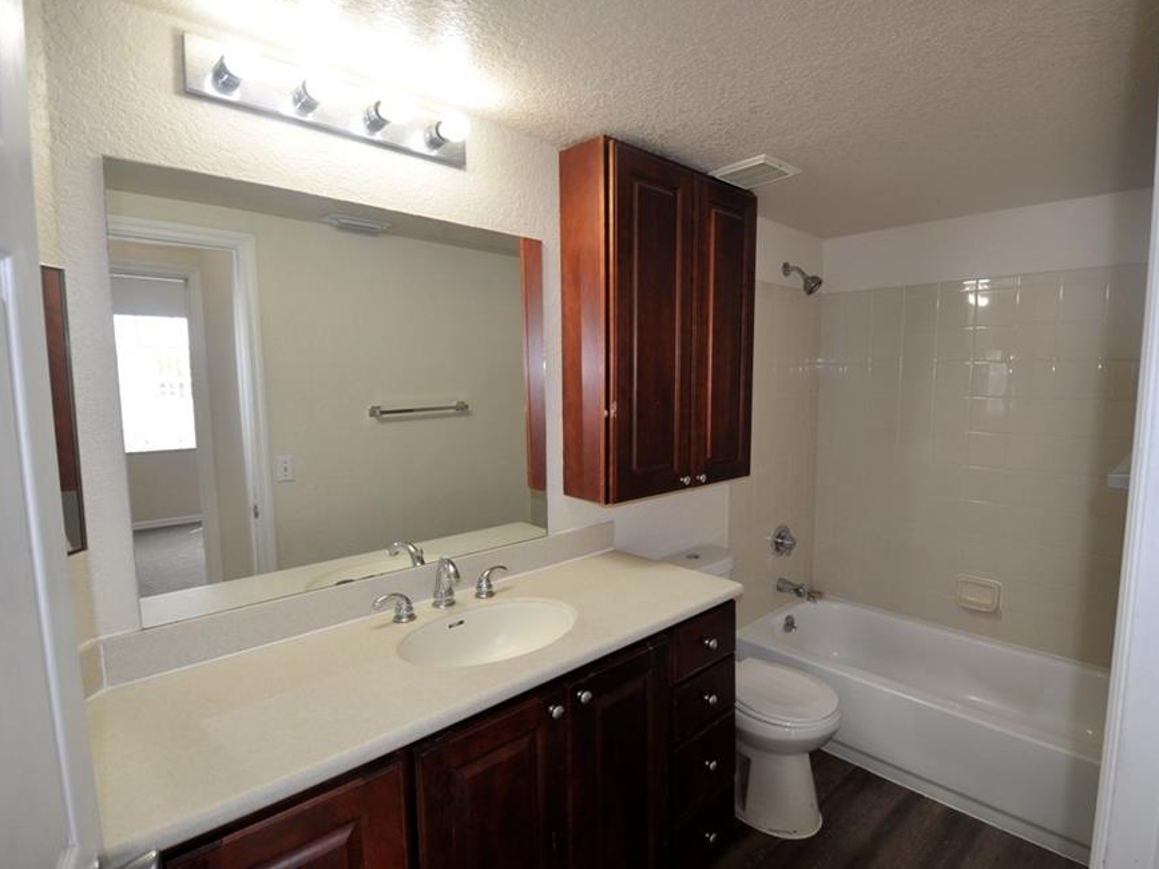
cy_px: 426
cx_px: 648
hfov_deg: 90.6
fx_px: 569
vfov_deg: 74.7
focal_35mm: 17
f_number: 3.5
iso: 320
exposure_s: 1/200
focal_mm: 10
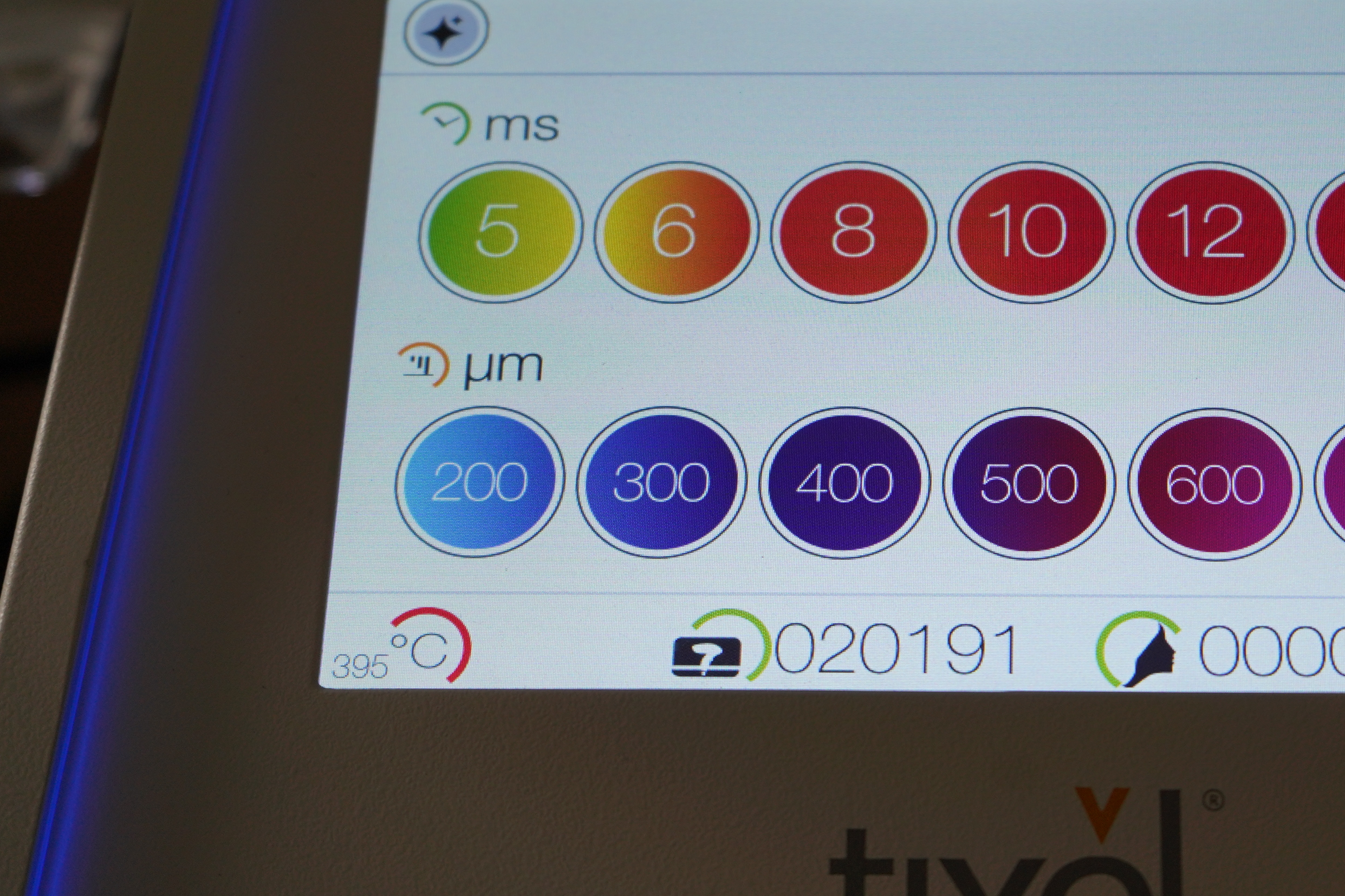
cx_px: 960
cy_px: 387
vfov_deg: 20.9
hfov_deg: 30.6
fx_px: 2428
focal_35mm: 65
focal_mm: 41
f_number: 4.5
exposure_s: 1/160
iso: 250
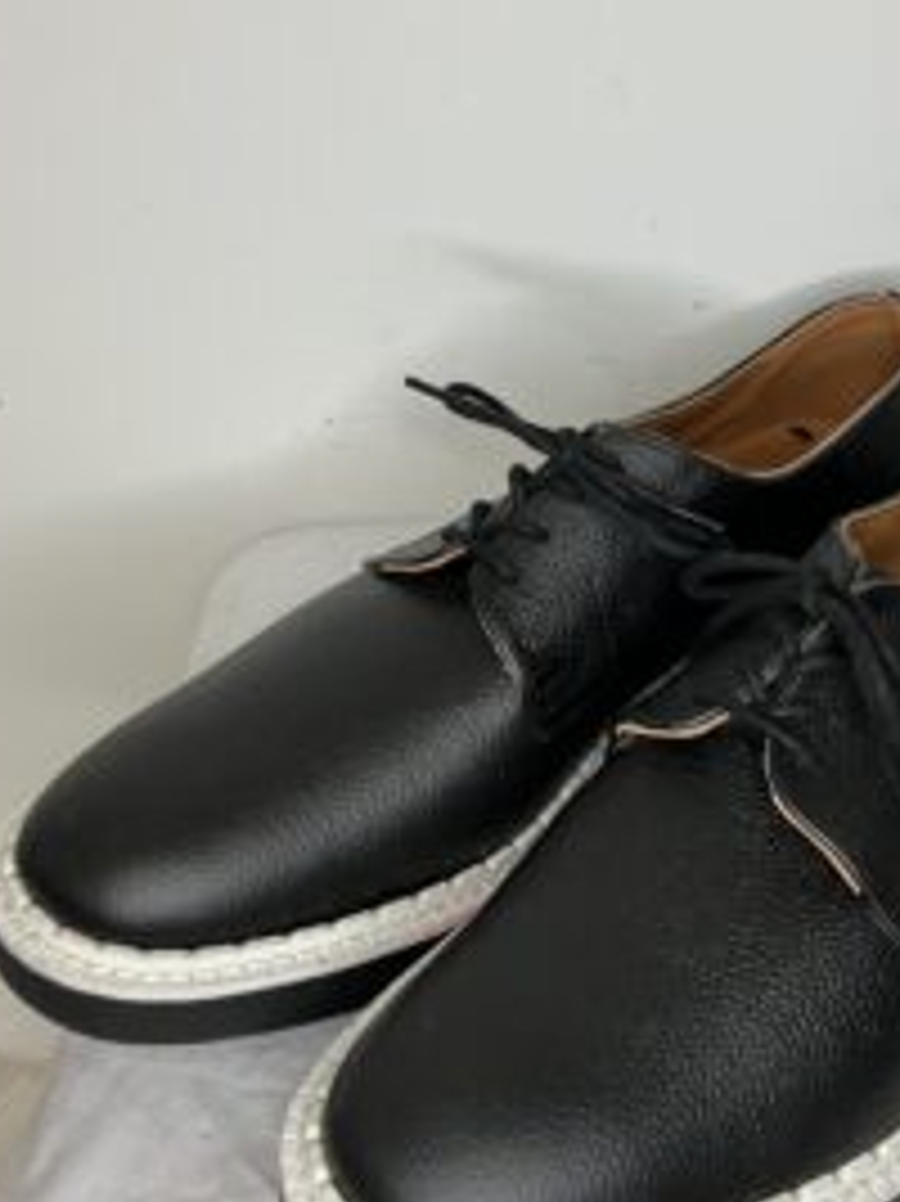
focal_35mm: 42
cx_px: 612
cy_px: 527
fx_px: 1457
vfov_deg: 44.7
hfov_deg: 34.0
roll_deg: +1.6
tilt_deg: -38.6
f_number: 1.8
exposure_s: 1/50
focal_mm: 3.99
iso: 50
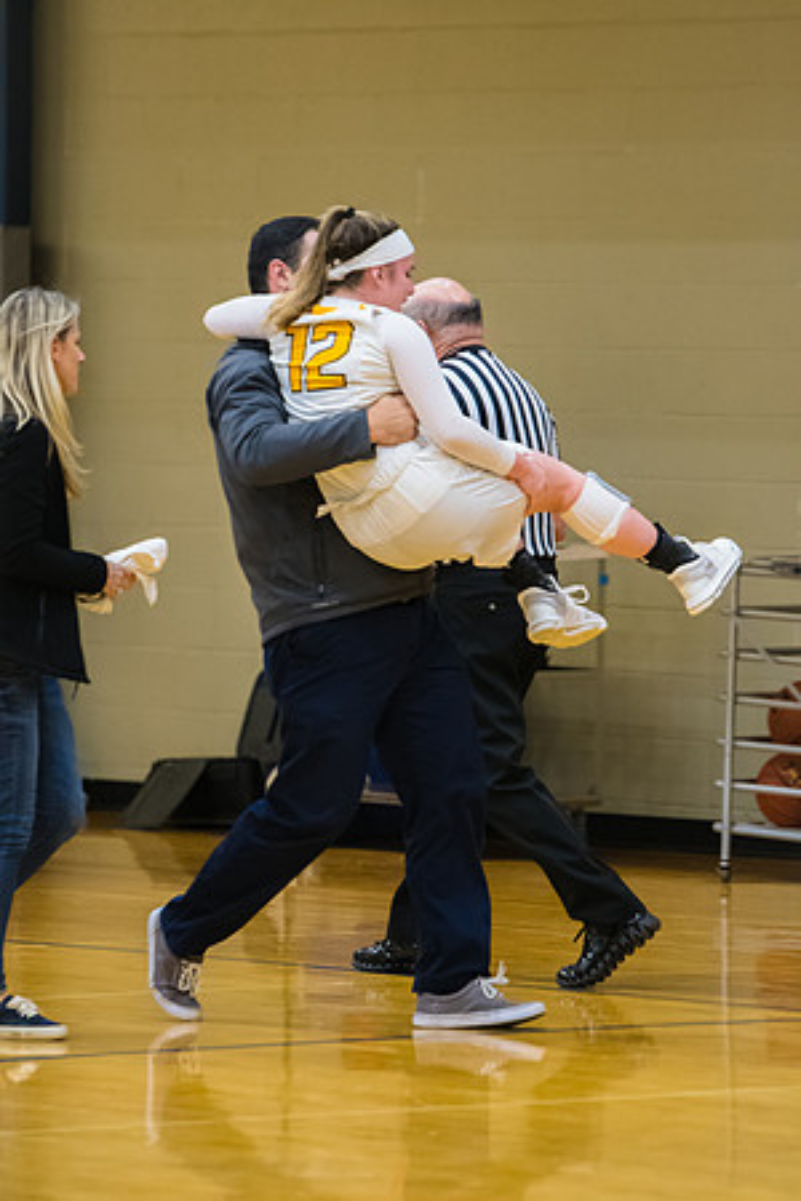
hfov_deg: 4.6
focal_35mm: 300
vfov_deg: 6.9
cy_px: 600
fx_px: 10012
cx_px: 400
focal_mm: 200
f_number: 2.8
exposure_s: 1/400
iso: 3200
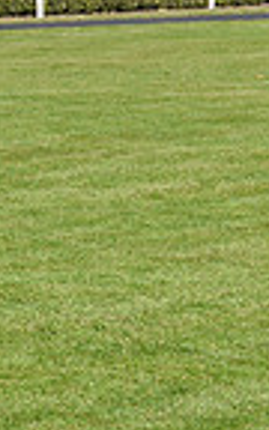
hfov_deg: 5.9
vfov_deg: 10.1
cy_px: -22
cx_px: -553
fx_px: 2416
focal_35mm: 206
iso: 400
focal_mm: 50
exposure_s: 1/2000
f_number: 5.6
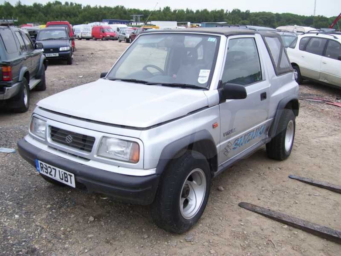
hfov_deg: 51.4
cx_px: 170
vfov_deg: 39.7
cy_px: 128
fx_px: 355
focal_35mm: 36
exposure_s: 1/350
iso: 80
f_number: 2.7
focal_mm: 6
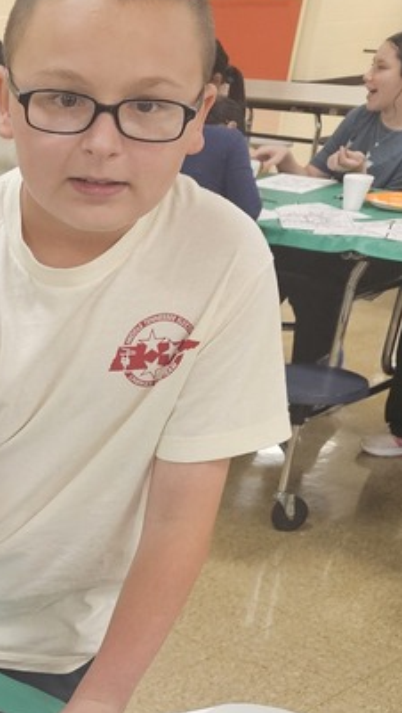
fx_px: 1211
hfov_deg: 16.7
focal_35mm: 64
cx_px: -240
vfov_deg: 28.0
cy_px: 891
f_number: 1.7
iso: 320
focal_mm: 6.3
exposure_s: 1/120
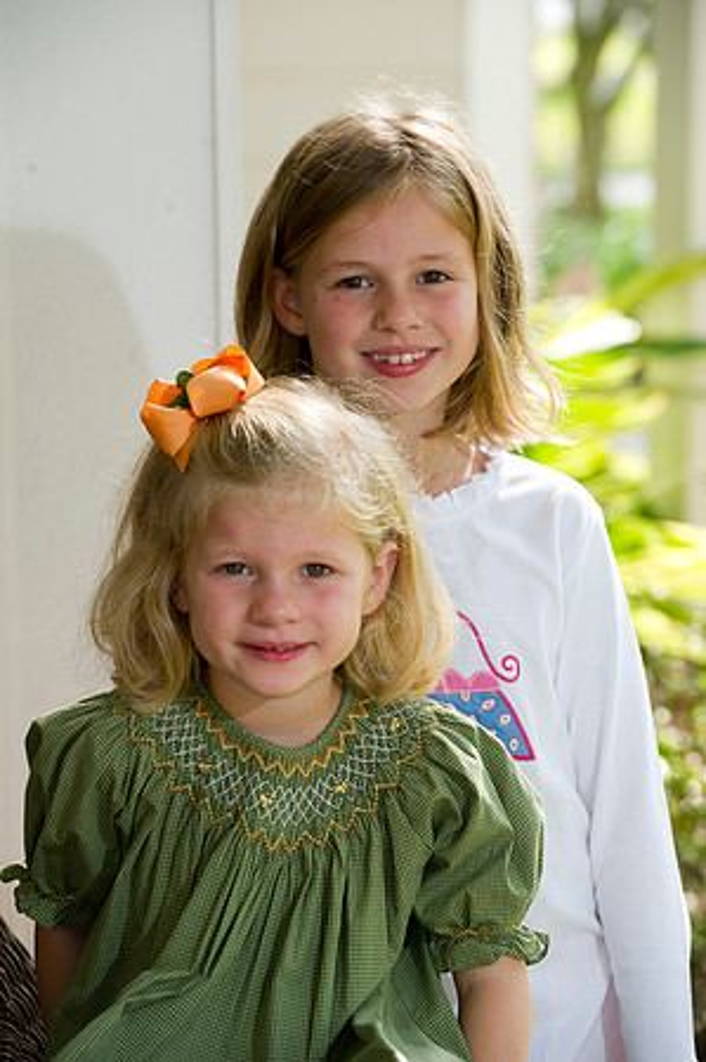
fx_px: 3833
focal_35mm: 130
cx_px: 353
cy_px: 531
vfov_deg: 15.8
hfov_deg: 10.5
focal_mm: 130
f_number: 5
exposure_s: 1/160
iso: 320
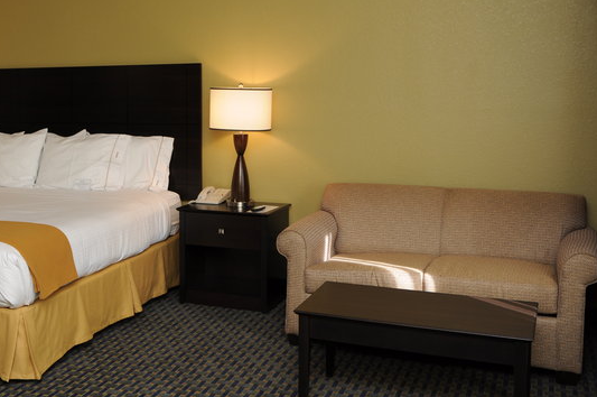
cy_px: 178
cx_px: 153
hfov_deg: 42.4
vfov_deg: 29.8
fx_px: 745
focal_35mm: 45
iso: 200
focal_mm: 20
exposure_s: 1/60
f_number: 4
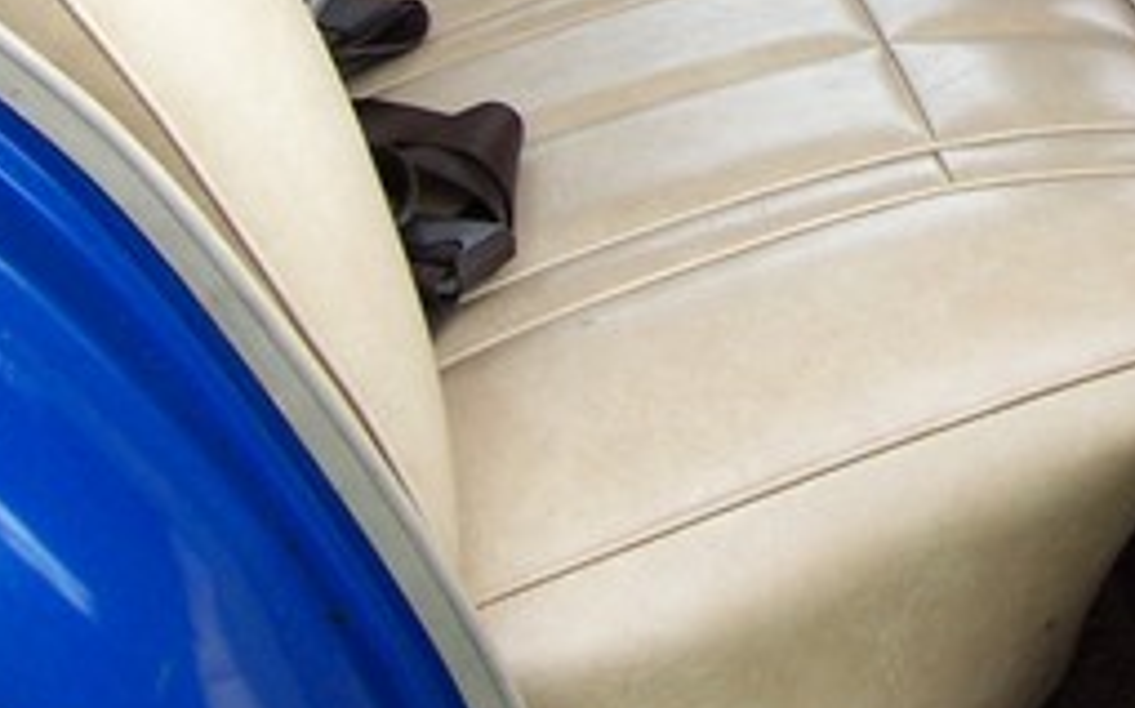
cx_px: 1077
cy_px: -249
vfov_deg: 11.2
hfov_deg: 18.1
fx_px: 3493
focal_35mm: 113
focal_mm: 5.6
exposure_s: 1/125
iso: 80
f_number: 2.7
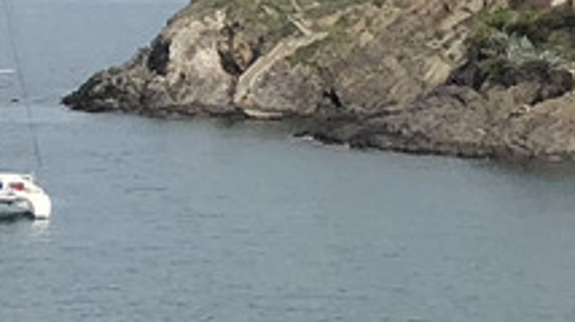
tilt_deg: -6.5
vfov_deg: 5.3
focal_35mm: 228
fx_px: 3474
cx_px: -1026
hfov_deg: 8.3
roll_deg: +0.9
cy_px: 389
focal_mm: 4
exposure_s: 1/2525
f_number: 1.8
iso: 20
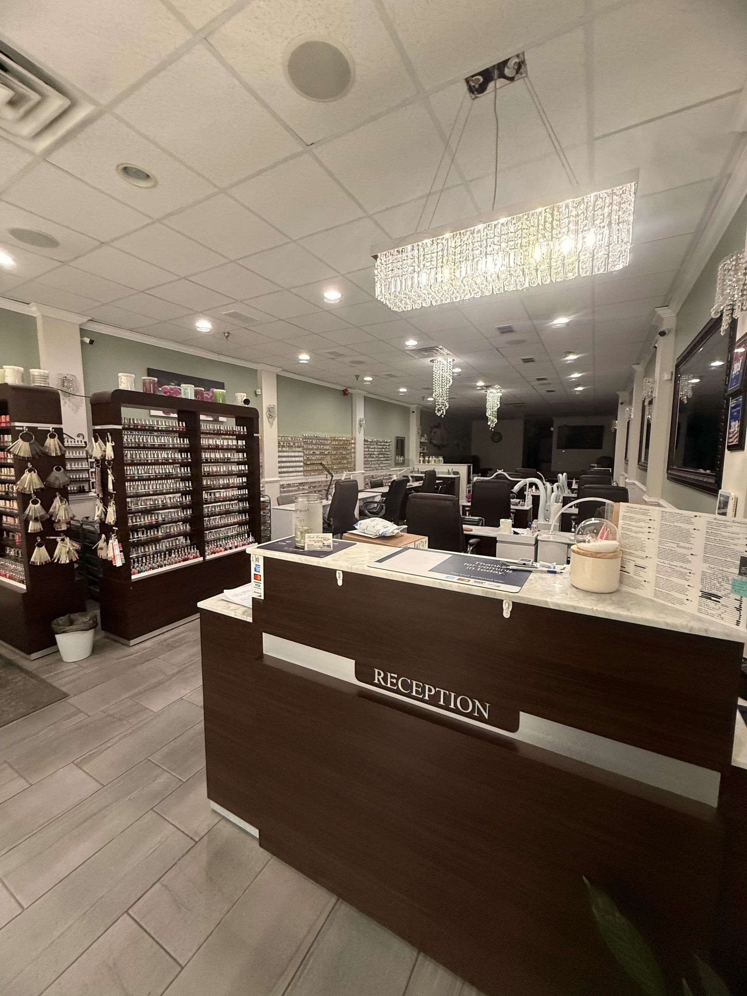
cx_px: 374
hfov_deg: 85.7
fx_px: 403
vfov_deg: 102.1
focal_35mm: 14
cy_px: 498
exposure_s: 1/120
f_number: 2.2
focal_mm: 2.22
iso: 500
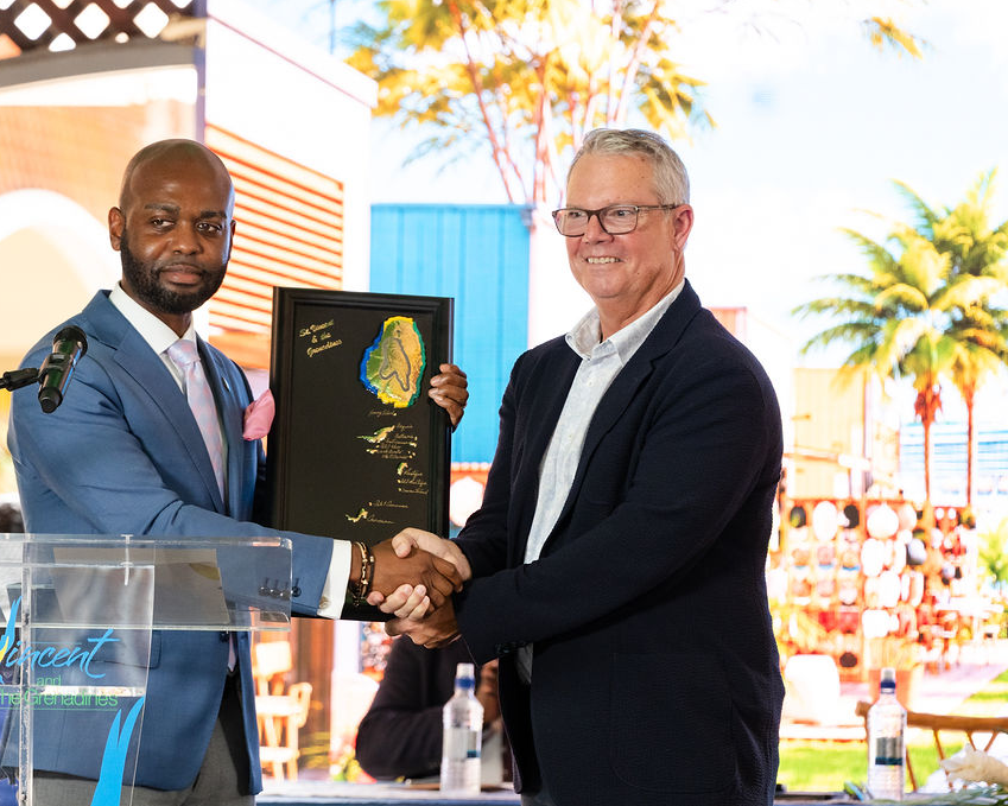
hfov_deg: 8.3
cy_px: 461
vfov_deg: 6.6
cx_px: 497
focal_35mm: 233
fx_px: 6950
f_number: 4.5
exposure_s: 1/160
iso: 1600
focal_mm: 180
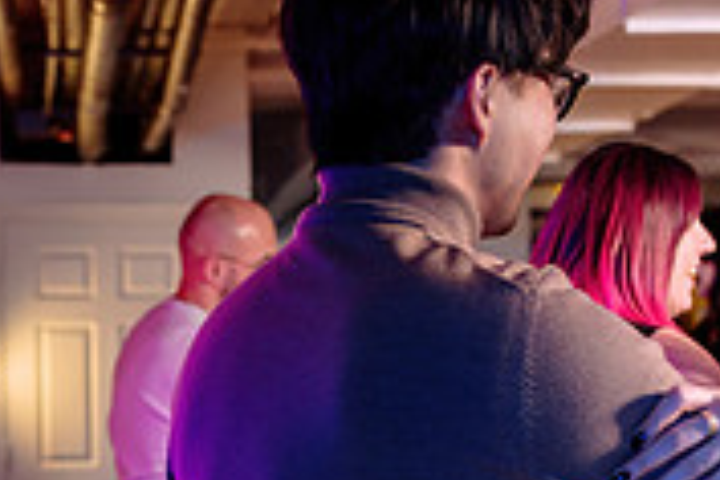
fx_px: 2260
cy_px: 639
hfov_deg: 18.1
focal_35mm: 113
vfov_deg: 11.8
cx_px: 244
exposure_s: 1/160
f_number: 2.8
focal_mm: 33
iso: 500
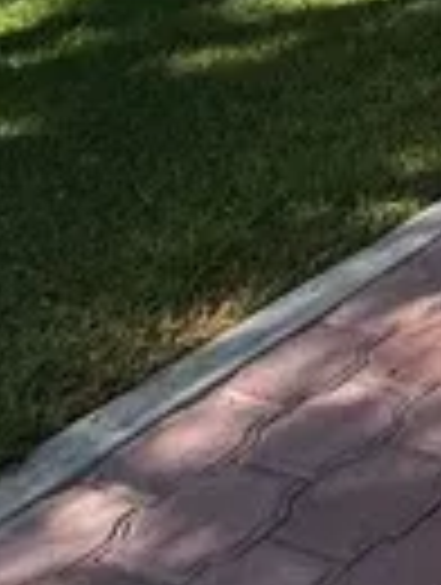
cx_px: 864
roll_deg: +1.2
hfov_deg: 14.5
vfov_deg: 16.2
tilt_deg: +9.3
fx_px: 1456
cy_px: -657
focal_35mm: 86
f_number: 2.2
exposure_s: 1/1848
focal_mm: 2.22
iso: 50
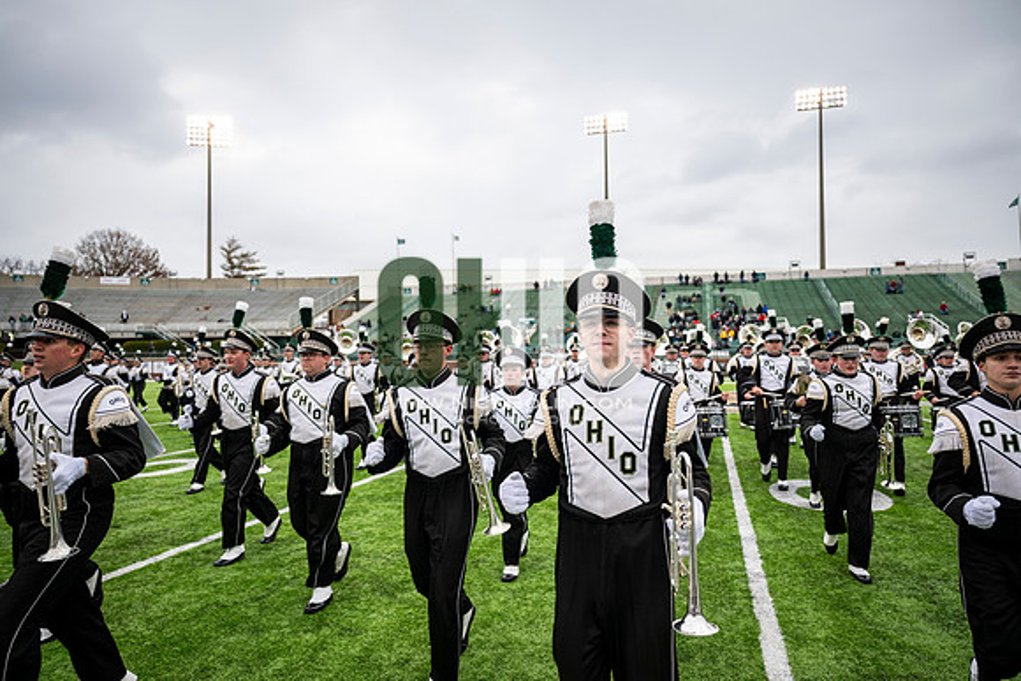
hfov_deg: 73.7
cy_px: 340
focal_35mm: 24
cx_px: 510
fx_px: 681
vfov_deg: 53.2
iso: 100
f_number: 2.8
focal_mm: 24
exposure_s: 1/500
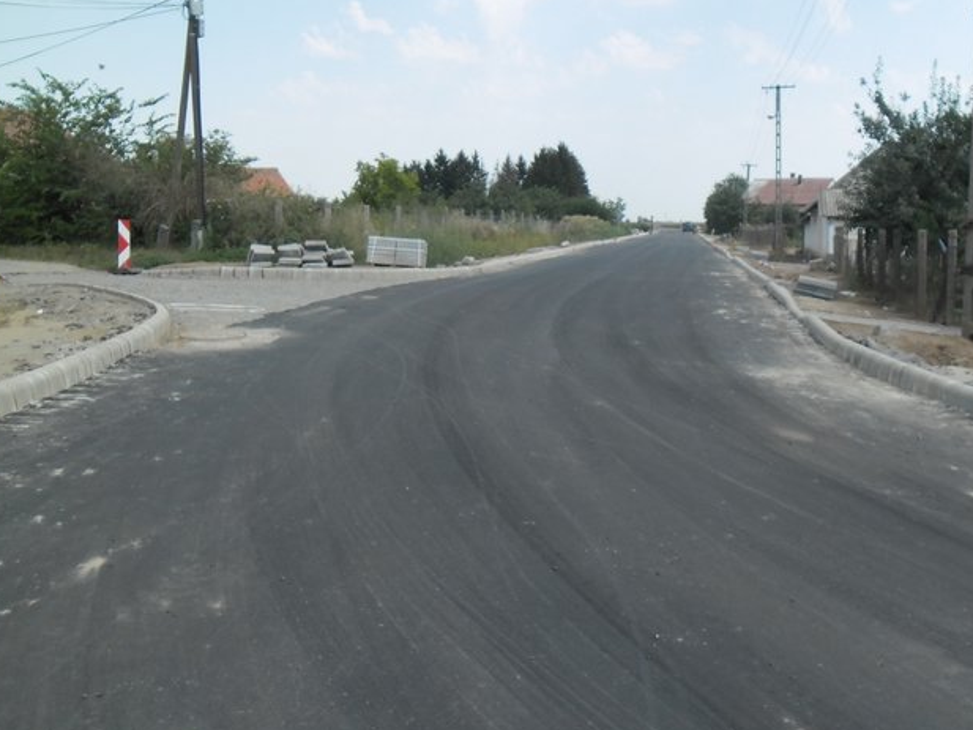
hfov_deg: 52.0
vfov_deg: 40.7
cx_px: 610
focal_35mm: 35
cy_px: 342
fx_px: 984
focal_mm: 4.9
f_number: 3.5
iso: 80
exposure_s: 1/469
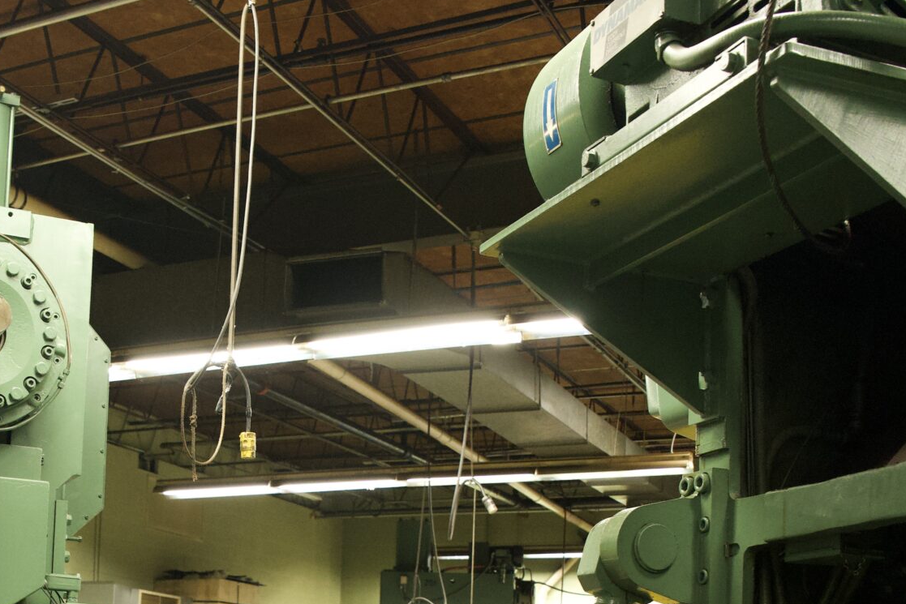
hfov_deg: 35.8
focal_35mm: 55
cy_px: 679
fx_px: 1384
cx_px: 277
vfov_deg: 23.0
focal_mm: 24
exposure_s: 1/160
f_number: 4.5
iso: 4000
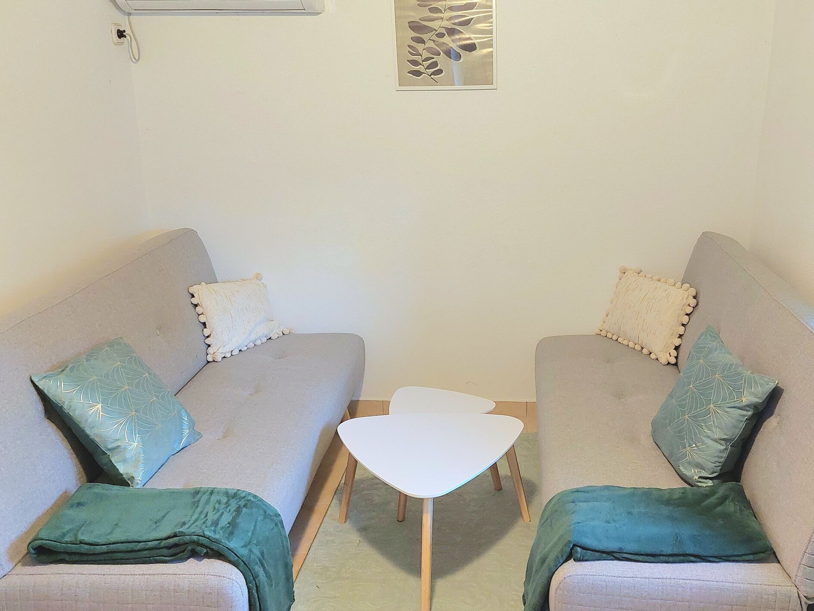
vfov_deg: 38.6
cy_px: 342
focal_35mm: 37
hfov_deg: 49.8
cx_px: 493
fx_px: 870
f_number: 1.8
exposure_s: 1/50
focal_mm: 5.23
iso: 400
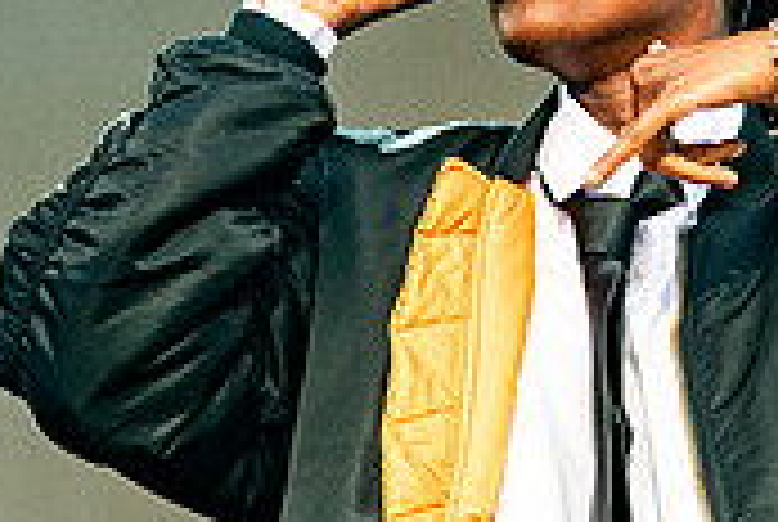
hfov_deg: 5.6
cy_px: 146
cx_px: 589
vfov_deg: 3.7
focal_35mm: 370
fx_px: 8010
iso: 250
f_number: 3.5
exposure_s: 1/2000
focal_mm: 92
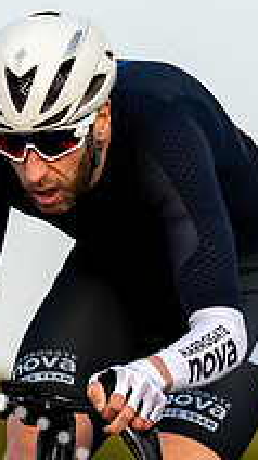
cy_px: 278
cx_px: 272
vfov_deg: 3.9
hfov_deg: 2.2
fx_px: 6822
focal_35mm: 560
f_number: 3.5
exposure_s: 1/1000
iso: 160
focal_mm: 132
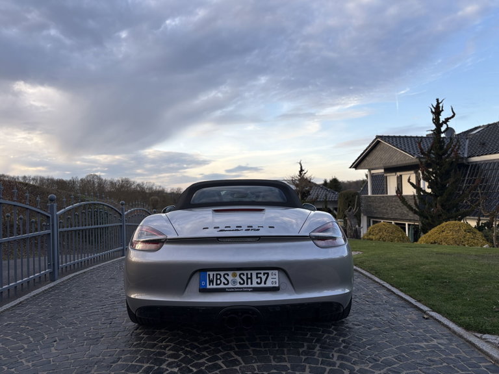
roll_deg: +0.7
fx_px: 375
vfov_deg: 53.1
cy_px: 187
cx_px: 250
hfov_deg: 67.3
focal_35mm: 26
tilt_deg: +0.1
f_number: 1.6
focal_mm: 5.96
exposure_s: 1/747
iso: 50
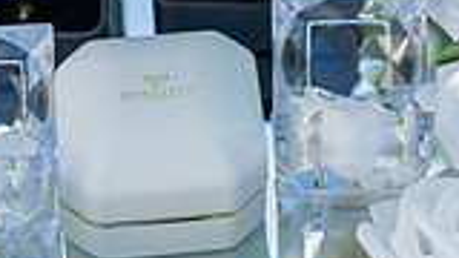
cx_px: 195
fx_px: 2215
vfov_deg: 6.7
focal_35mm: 182
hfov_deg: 11.8
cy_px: 30
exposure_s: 1/640
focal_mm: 48
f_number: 3.5
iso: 200
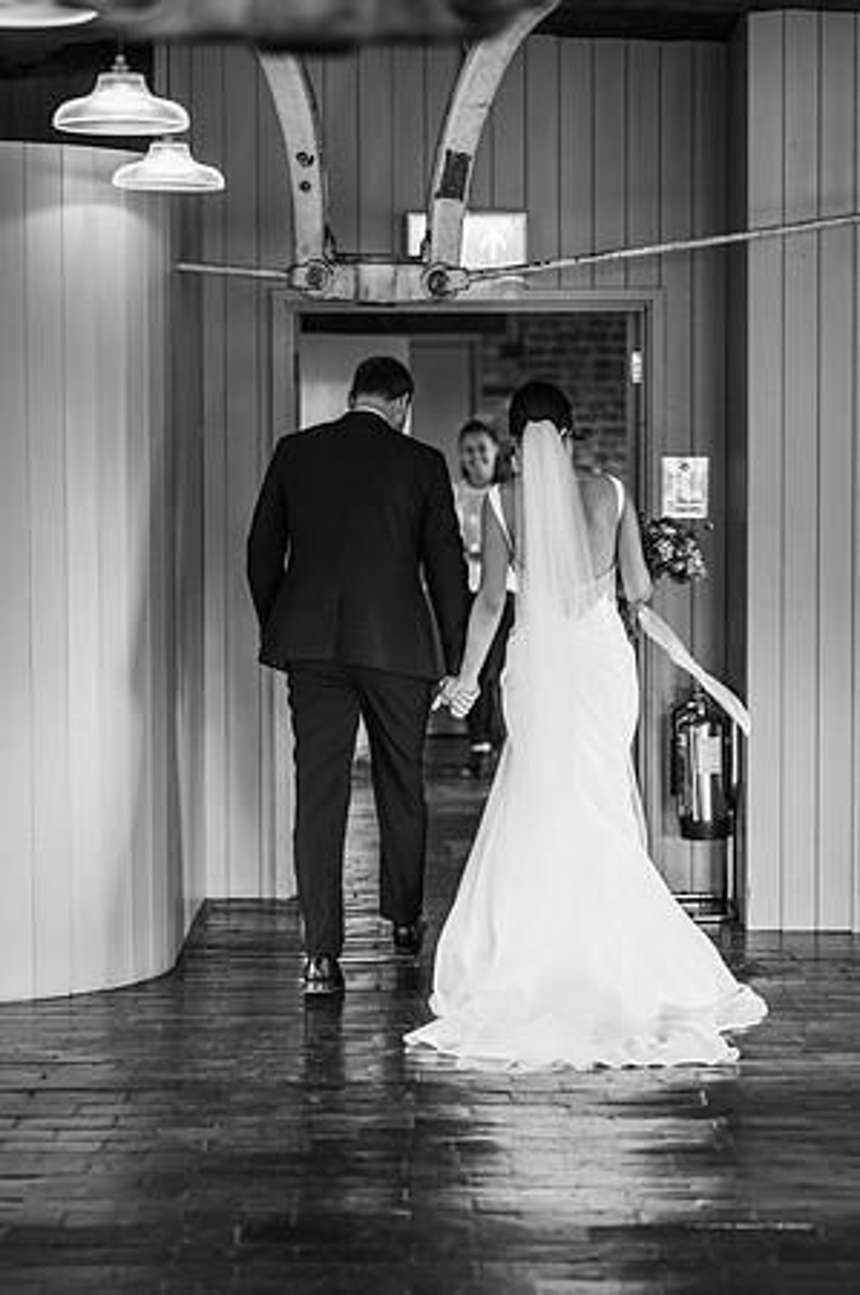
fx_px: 3053
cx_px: 430
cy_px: 648
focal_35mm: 85
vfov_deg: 23.9
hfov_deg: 16.0
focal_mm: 85
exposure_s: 1/200
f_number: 2
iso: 1100
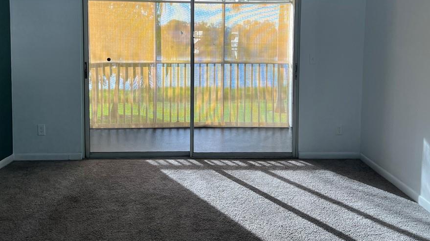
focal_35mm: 33
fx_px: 376
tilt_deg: -4.3
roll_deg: -0.6
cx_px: 219
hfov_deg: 59.5
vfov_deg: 35.0
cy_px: 65
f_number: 1.6
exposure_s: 1/120
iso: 40
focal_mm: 5.1
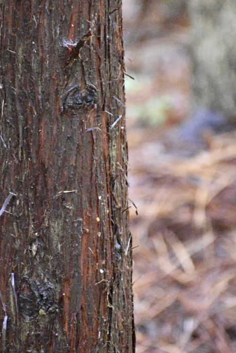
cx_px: 70
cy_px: 161
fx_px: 3318
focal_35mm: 338
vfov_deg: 6.1
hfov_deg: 4.1
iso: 12800
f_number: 4.8
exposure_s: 1/500
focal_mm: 145
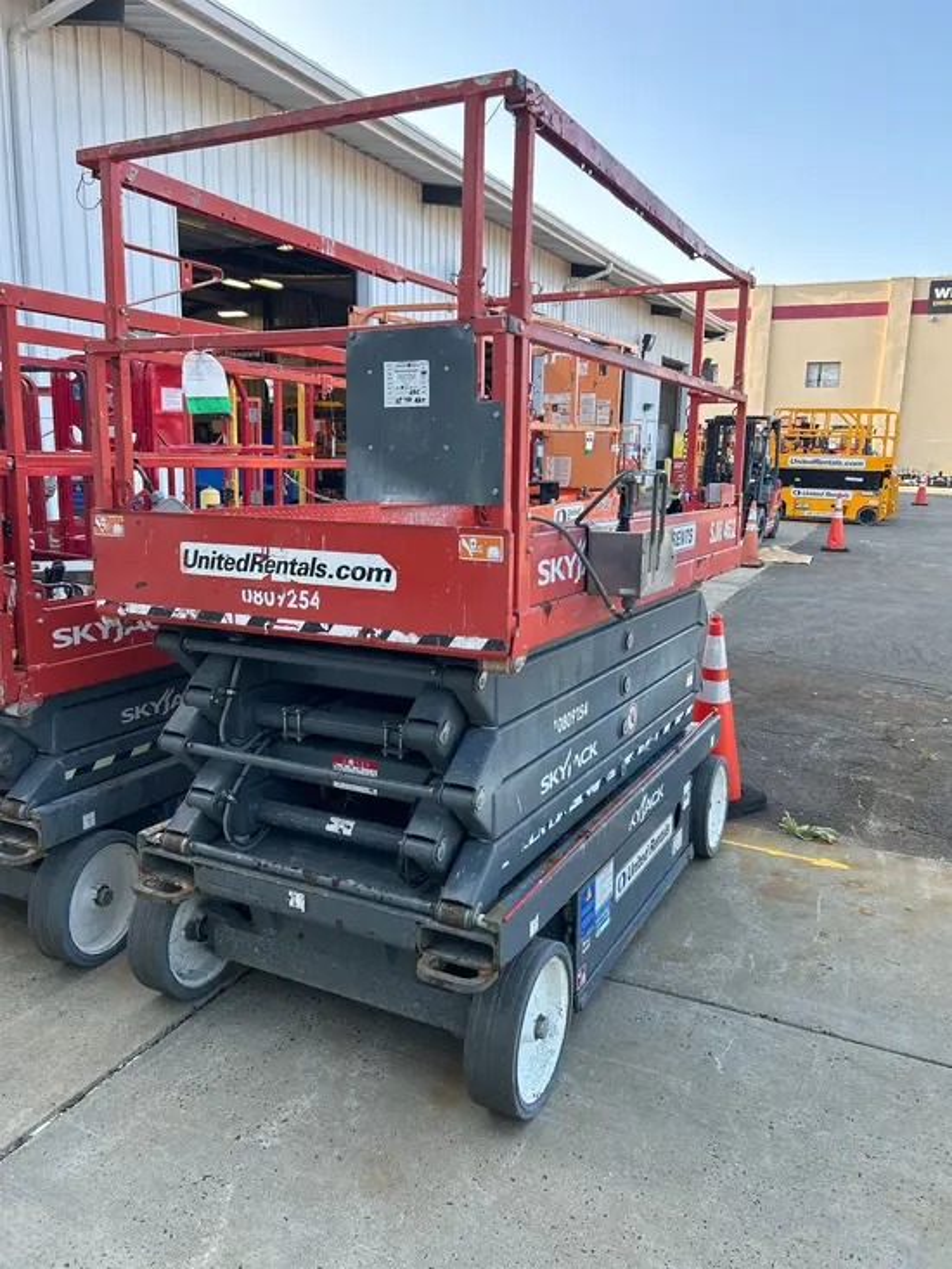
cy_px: 634
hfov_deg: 53.1
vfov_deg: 67.3
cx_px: 476
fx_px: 953
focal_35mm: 26
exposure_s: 1/458
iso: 50
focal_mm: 5.7
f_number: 1.5
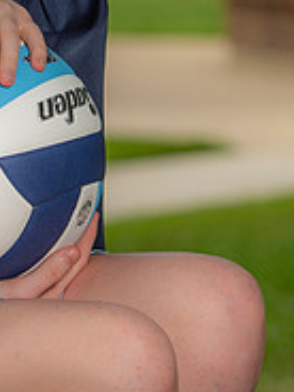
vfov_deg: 4.9
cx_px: -38
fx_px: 4552
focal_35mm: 402
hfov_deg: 3.7
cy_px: -56
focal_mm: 112
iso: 80
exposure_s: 1/250
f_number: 5.6
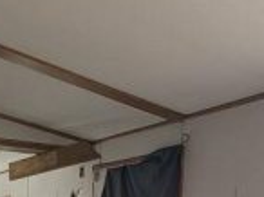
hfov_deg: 34.1
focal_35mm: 55
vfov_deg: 22.3
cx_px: 57
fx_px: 419
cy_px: 287
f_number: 1.7
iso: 53
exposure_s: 1/75.3
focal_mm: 2.02
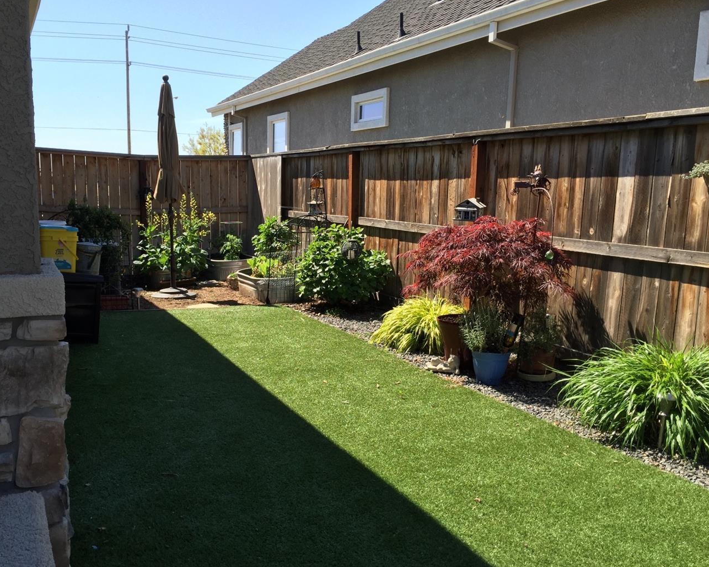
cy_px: 305
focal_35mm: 33
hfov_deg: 54.1
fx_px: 693
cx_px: 313
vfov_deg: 44.5
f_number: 2.2
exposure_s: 1/920
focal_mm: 4.15
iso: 32
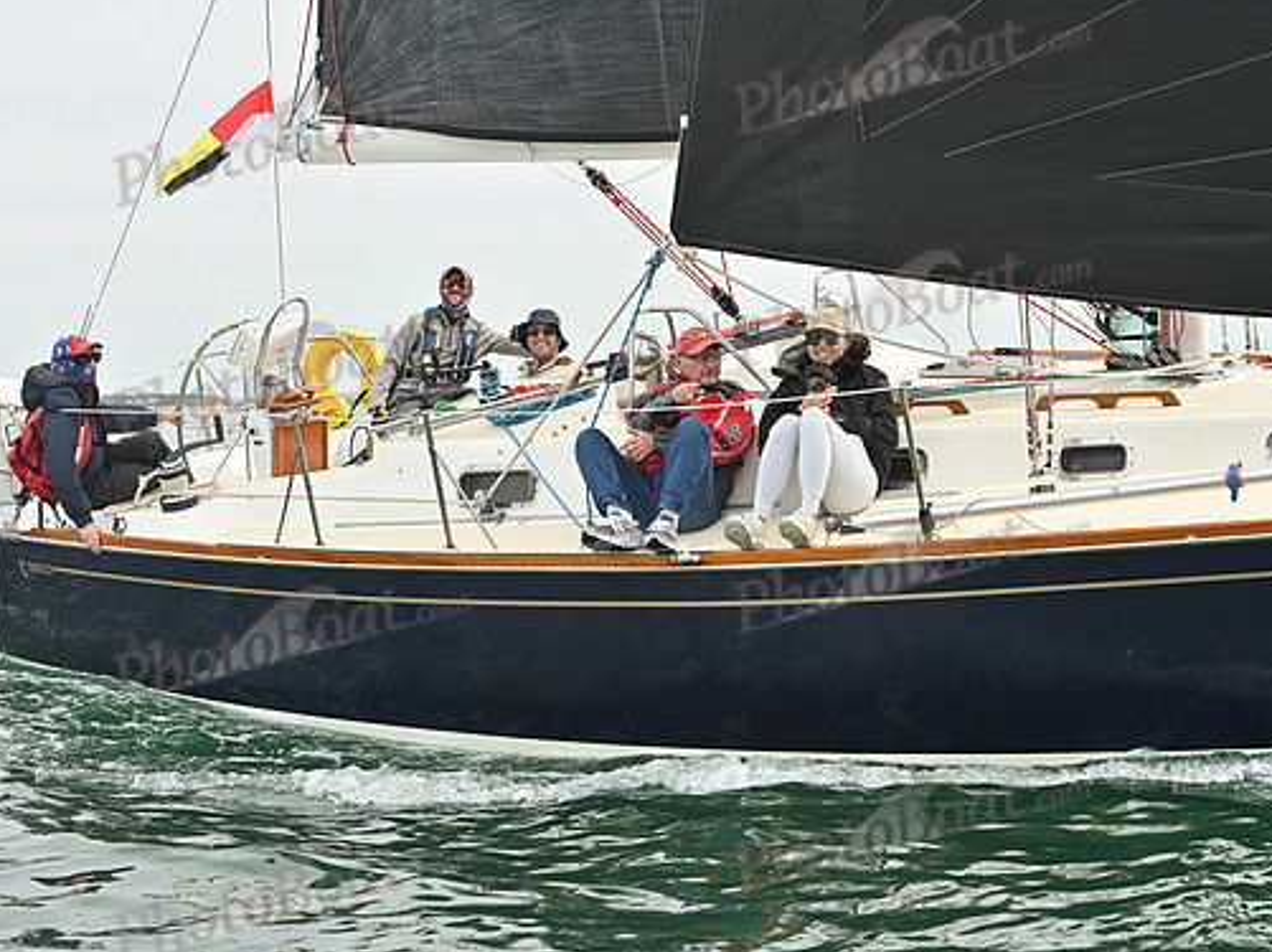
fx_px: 2864
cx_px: 604
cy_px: 471
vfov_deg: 18.9
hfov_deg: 25.0
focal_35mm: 78
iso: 320
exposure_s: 1/800
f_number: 8
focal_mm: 70
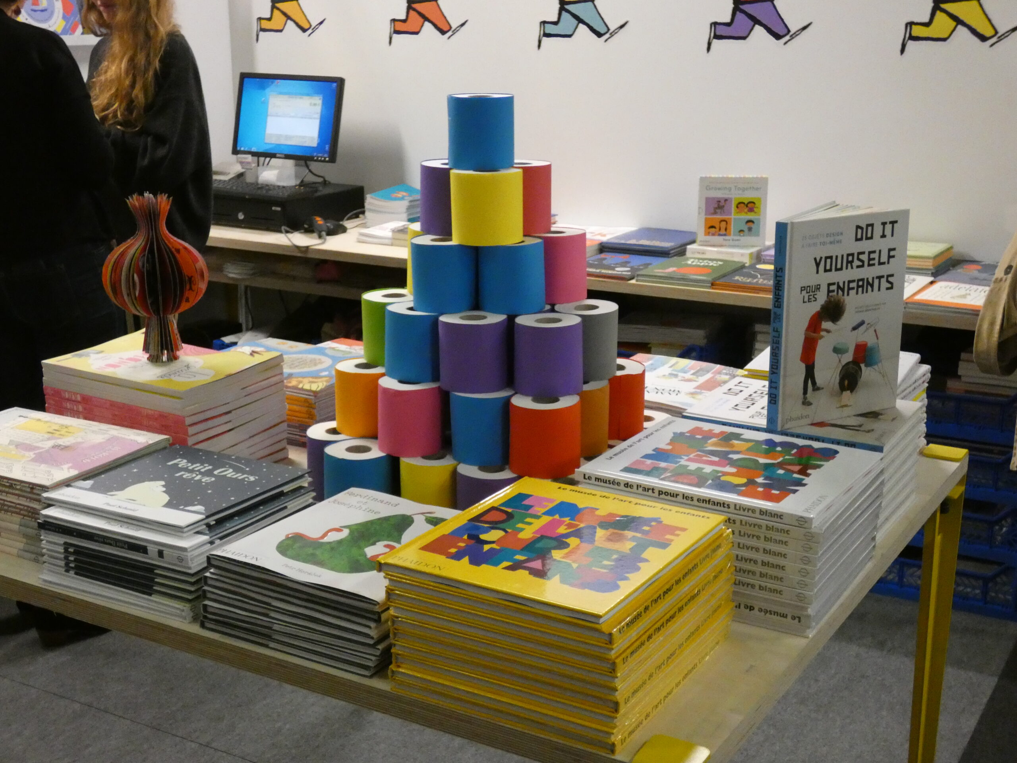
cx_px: 508
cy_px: 382
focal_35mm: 46
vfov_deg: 31.5
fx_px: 1351
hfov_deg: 41.2
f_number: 3.8
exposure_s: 1/80
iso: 1250
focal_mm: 8.2
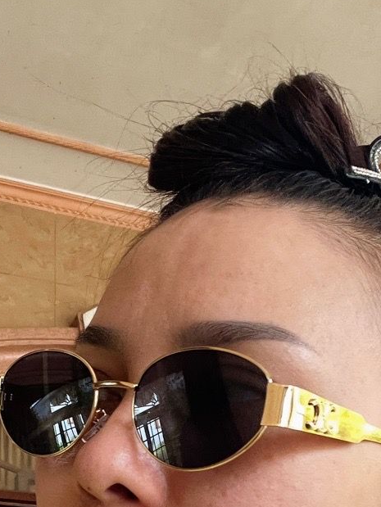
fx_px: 909
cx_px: 158
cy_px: 500
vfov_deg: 29.3
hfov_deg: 23.6
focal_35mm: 62
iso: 160
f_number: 2.2
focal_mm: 2.71
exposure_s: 1/60
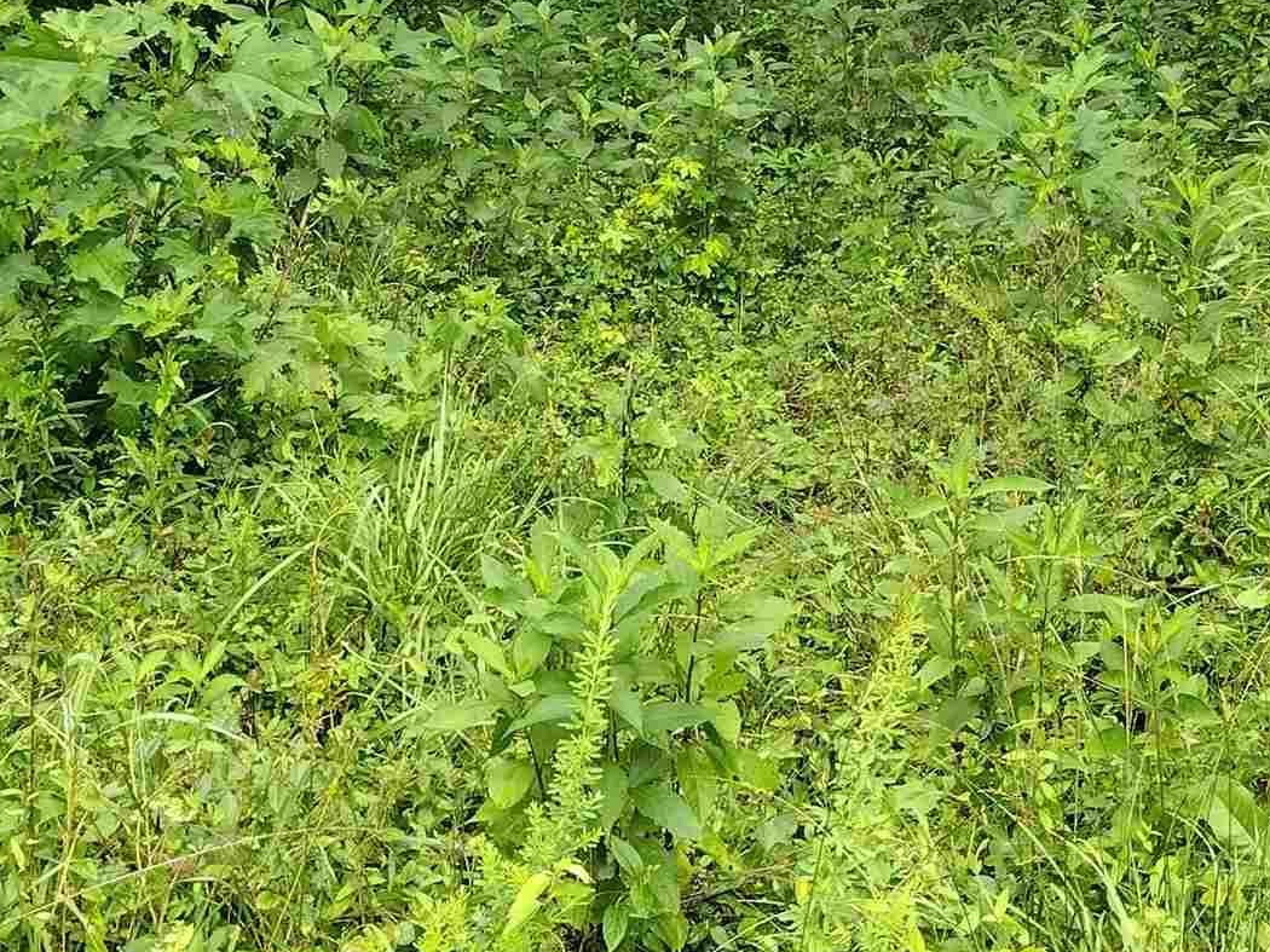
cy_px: -161
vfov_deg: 17.8
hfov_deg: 24.6
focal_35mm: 79
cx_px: 832
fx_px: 2898
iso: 100
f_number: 1.7
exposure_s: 1/150
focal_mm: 4.71
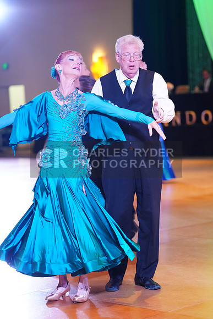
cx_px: 106
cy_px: 160
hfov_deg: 13.3
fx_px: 914
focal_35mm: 103
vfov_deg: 19.8
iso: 5000
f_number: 2.8
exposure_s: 1/400
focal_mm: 103
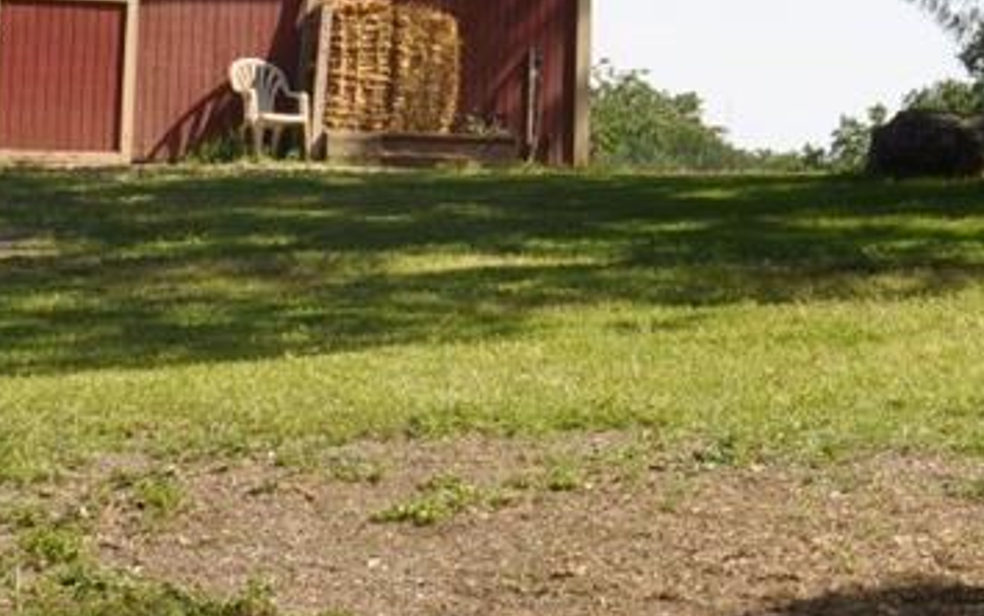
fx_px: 3111
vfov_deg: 10.8
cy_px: -329
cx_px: 937
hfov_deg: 17.6
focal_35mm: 116
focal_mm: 18
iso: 200
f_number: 9
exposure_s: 1/200
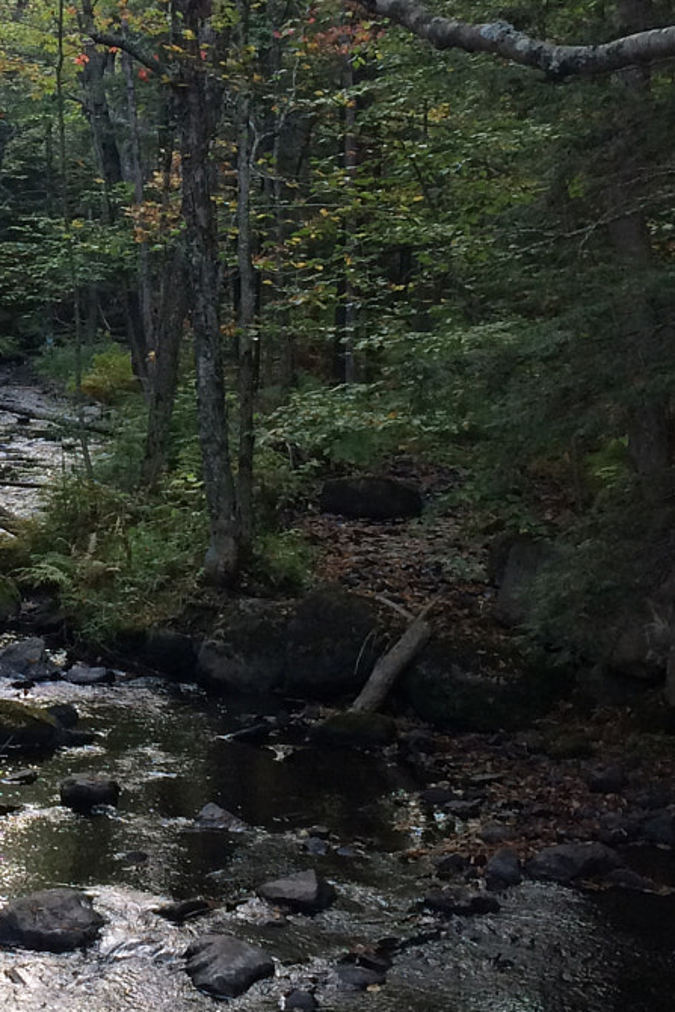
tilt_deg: -2.6
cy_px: 329
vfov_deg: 27.9
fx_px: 2024
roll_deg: +0.8
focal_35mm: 72
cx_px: -68
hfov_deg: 18.2
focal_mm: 4.15
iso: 32
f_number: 2.2
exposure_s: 1/30
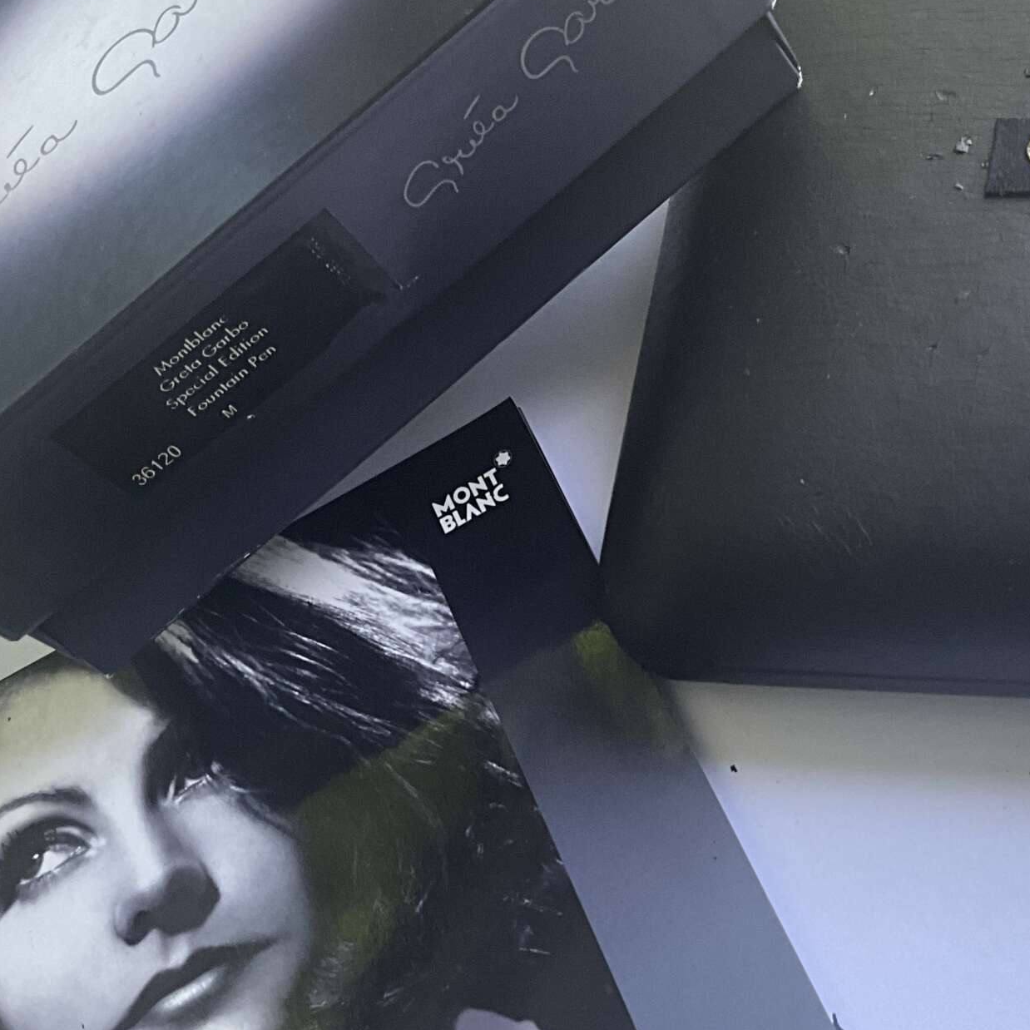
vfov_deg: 32.2
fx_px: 1784
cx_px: 676
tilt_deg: -58.6
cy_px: 532
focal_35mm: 53
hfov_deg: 32.0
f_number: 1.8
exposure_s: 1/106
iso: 64
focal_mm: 3
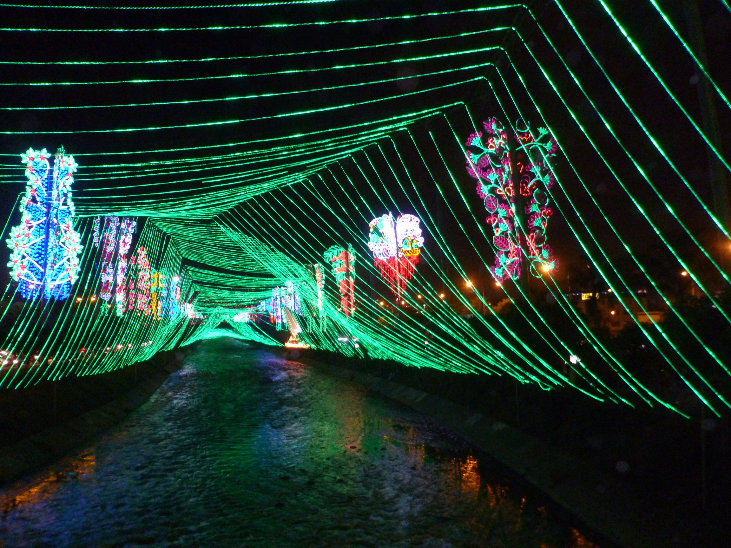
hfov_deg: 63.4
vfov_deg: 49.7
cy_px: 274
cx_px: 366
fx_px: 591
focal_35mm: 28
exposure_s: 1/8
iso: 320
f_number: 3.3
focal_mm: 5
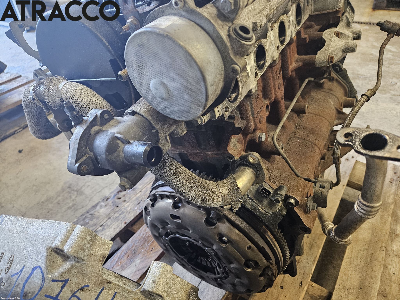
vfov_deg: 58.9
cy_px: 150
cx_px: 200
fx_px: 266
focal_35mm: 23
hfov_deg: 73.9
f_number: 1.8
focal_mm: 5.4
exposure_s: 1/100
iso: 640
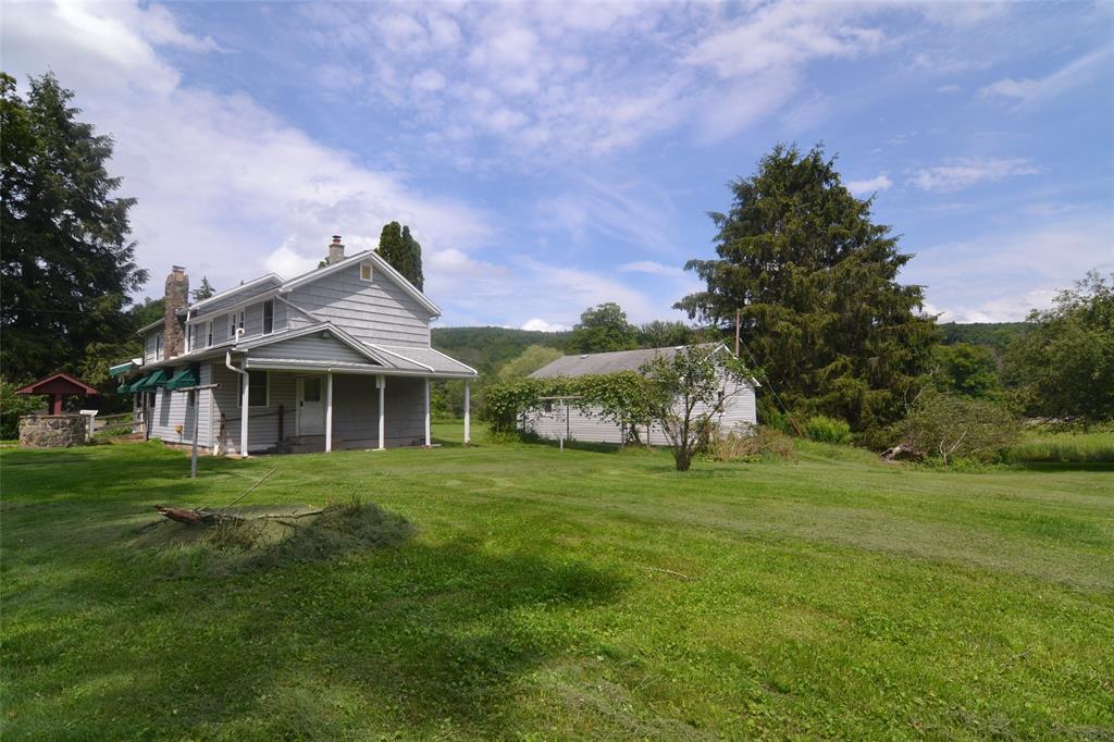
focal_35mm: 16
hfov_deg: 95.0
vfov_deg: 72.0
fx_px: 510
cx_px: 557
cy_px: 371
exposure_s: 1/250
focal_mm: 11
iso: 100
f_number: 8
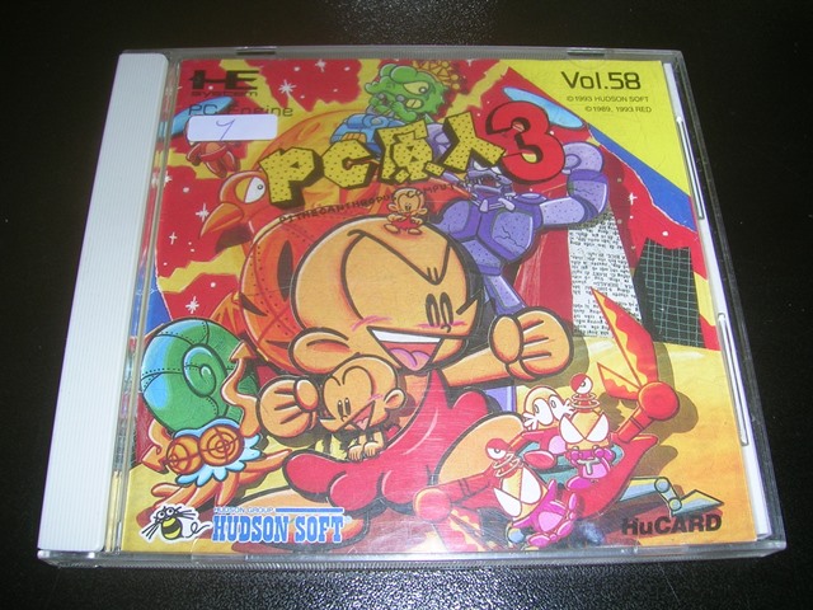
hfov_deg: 52.6
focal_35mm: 35
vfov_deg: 40.7
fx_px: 822
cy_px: 305
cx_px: 406
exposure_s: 1/60.1
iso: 50
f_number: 4.8
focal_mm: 5.4
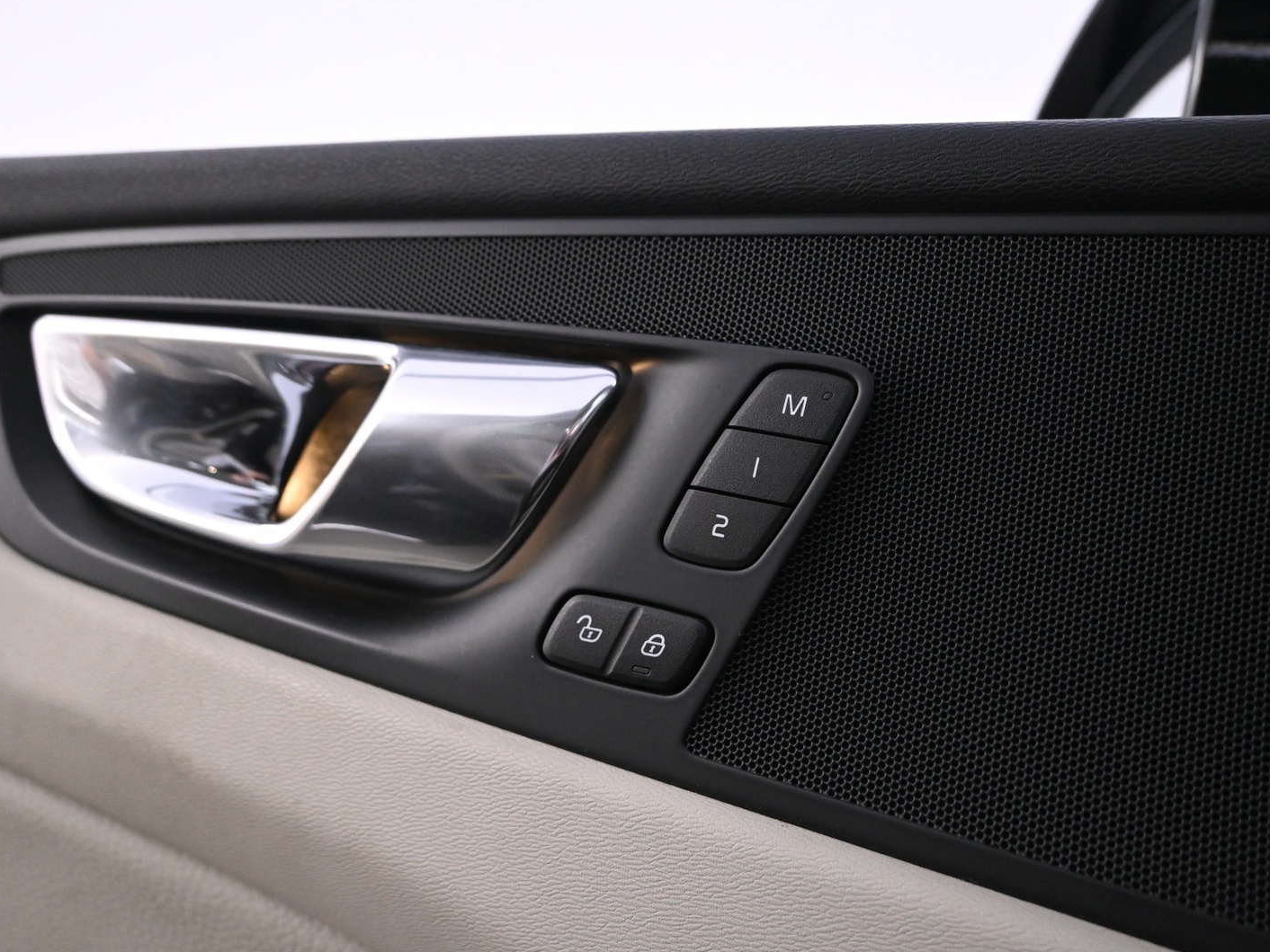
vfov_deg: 43.8
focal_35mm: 32
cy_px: 473
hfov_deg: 56.4
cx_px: 604
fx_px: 1184
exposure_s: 1/50
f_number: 3.8
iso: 2500
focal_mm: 19.5
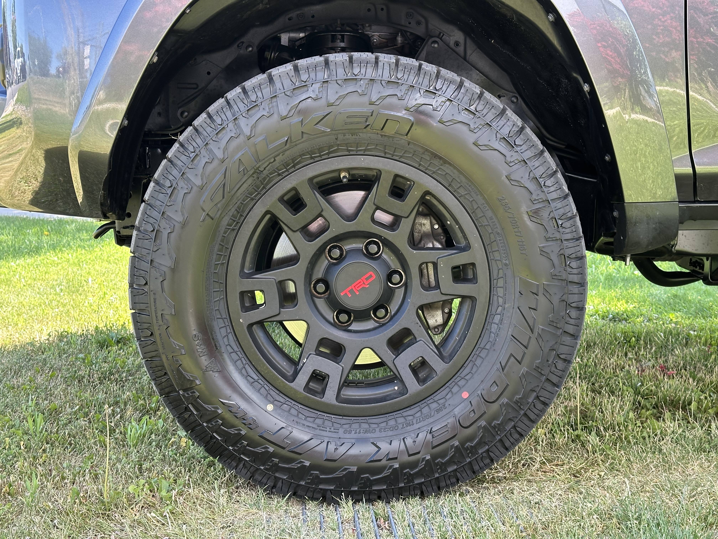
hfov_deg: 39.7
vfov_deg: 30.3
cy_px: 270
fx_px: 996
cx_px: 359
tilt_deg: -9.1
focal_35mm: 48
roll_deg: -0.1
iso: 80
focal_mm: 6.86
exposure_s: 1/172
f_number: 1.78
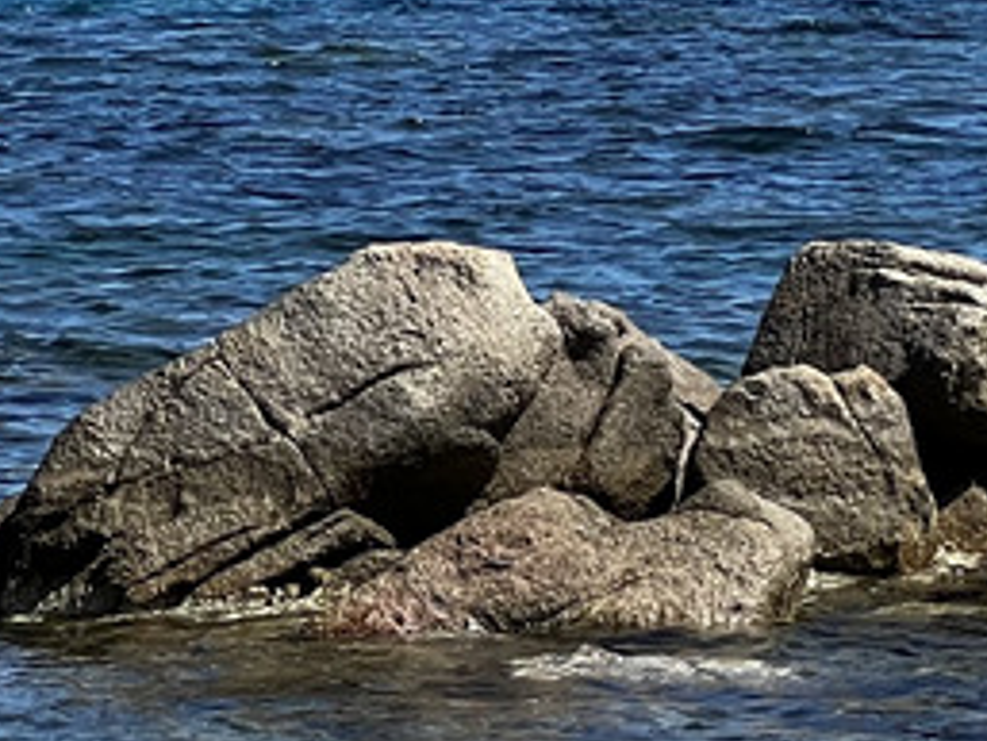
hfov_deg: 5.5
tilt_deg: -1.8
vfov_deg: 4.1
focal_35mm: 359
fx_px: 10241
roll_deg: +0.4
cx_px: 1417
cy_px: 200
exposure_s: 1/809
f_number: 2.8
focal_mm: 9
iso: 32
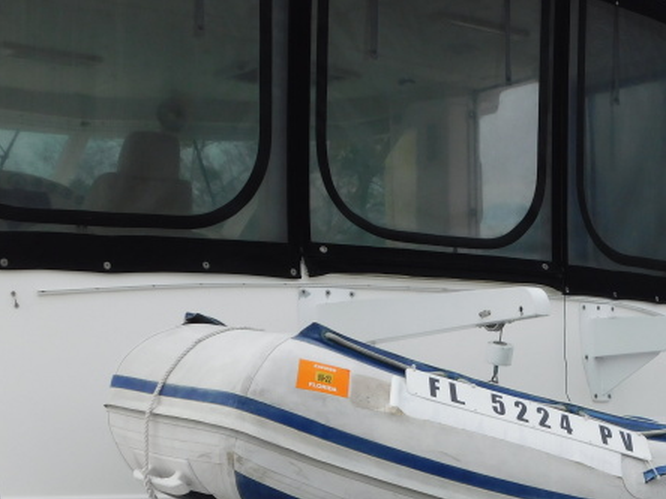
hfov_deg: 23.6
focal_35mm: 81
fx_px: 1558
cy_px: 409
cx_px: 572
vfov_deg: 18.0
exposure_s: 1/800
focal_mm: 8
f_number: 3.7
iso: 125
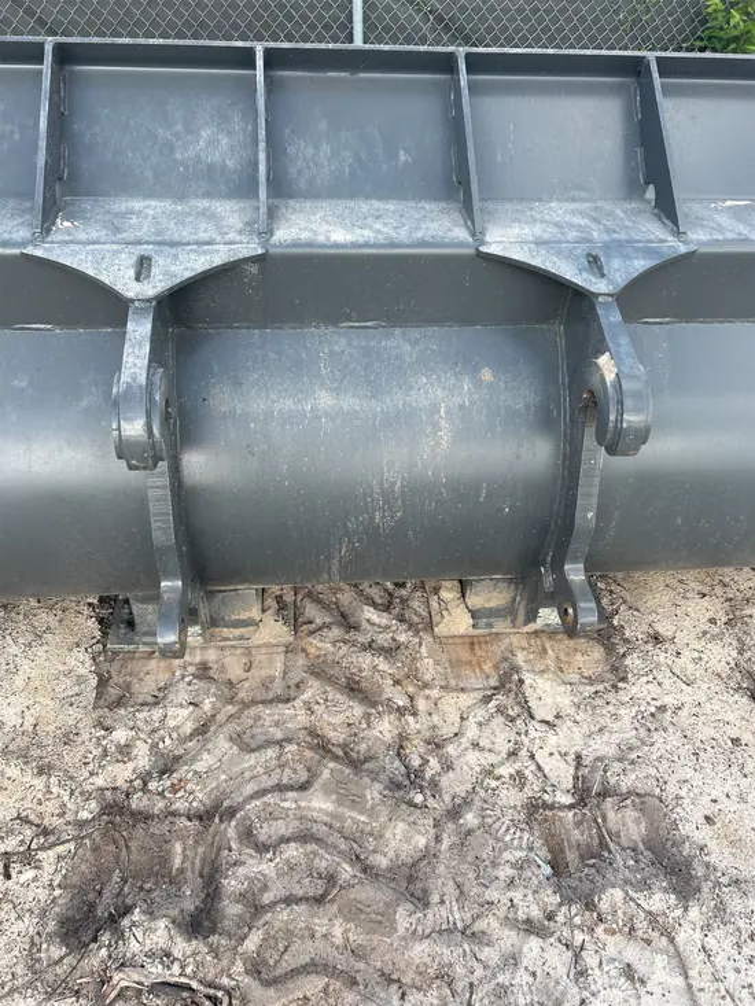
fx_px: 756
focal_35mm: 26
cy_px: 503
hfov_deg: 53.1
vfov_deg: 67.3
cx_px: 378
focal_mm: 5.7
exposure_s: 1/718
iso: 50
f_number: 1.5
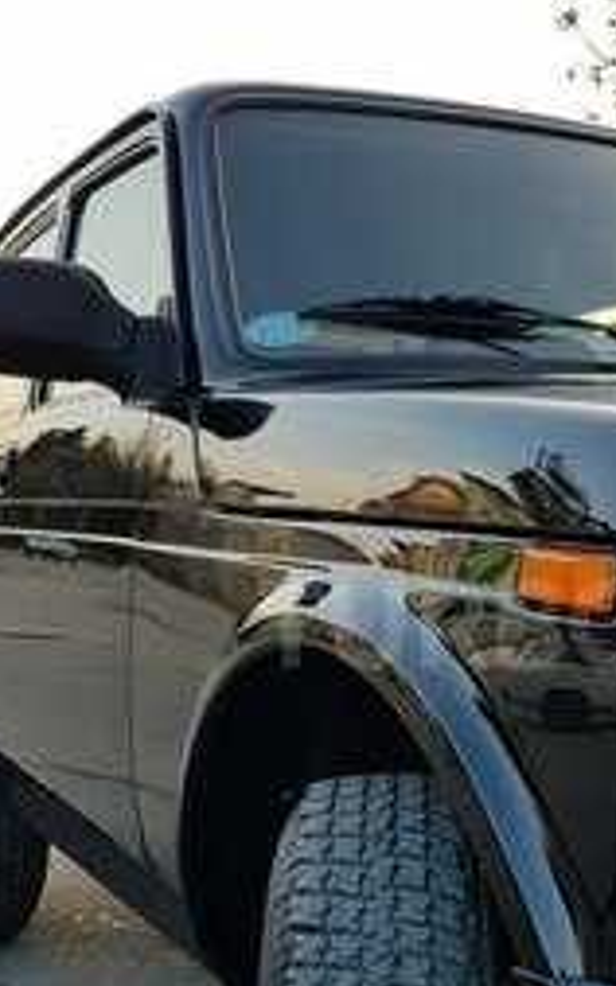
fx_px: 1451
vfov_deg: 37.3
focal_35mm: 54
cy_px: 624
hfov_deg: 23.3
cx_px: 558
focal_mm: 4.2
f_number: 1.7
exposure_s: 1/181
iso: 40
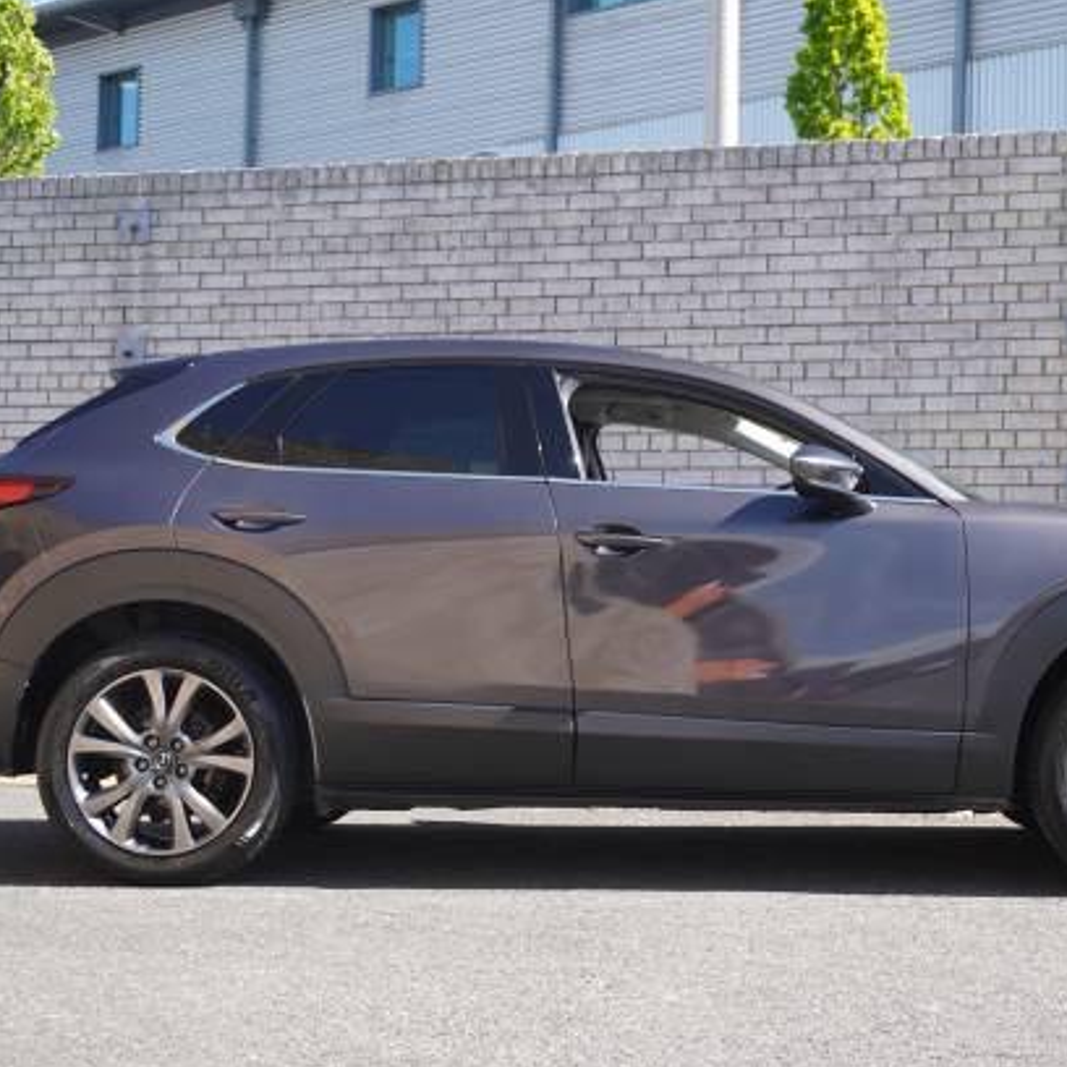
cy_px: 547
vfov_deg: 28.6
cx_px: 662
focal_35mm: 60
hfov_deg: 28.5
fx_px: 2092
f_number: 5
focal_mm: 30
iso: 200
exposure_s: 1/160
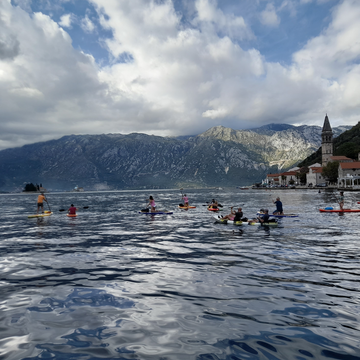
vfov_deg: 54.0
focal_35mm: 30
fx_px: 353
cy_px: 180
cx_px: 215
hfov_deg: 53.7
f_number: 2
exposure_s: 1/534
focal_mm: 4.6
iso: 20
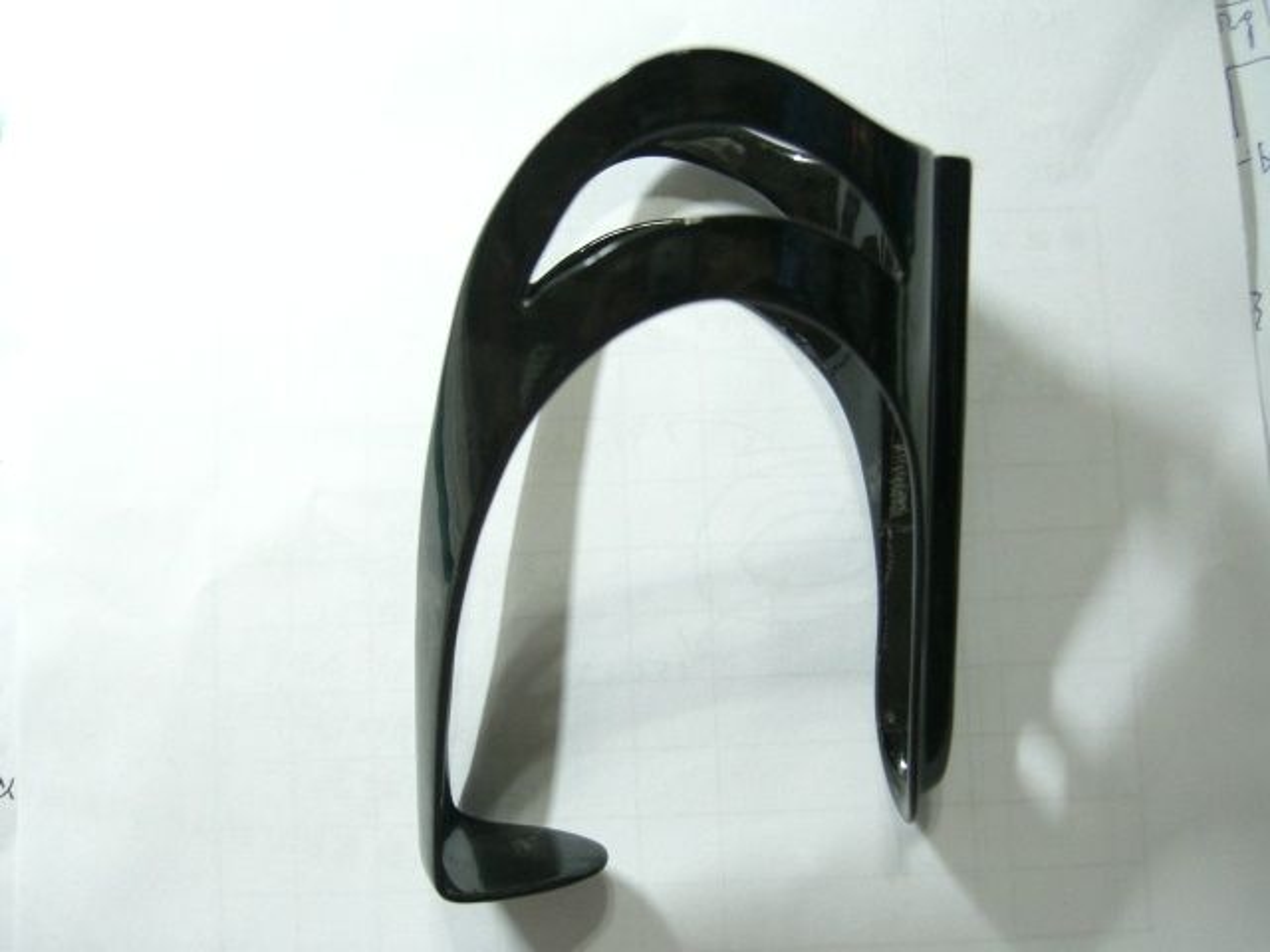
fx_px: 1394
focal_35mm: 38
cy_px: 476
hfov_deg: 49.0
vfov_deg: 37.7
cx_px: 635
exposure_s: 1/30
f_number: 2.8
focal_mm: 7.9
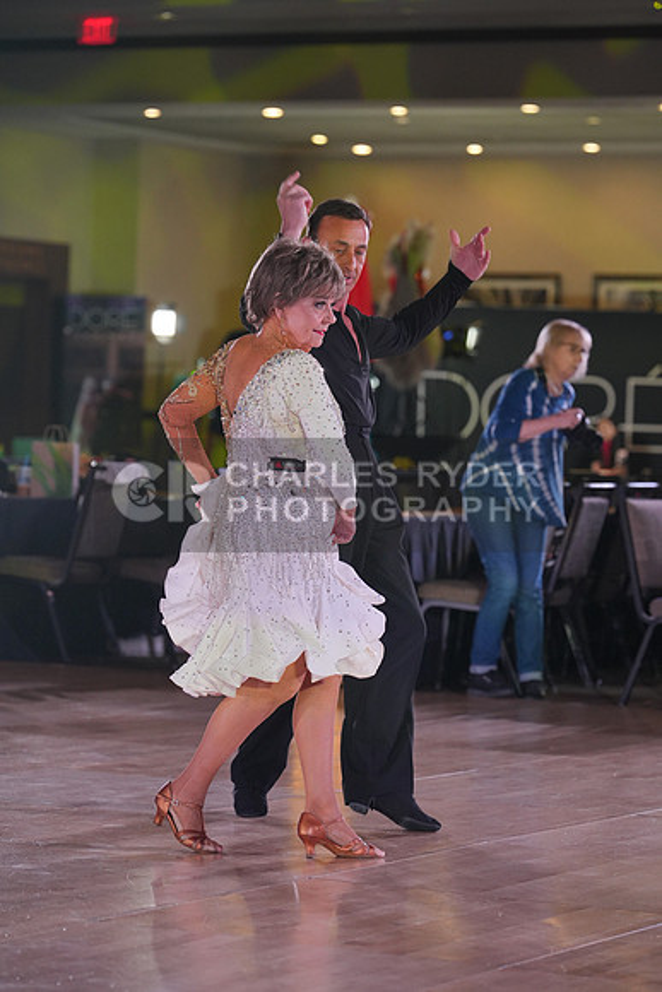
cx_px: 331
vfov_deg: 15.5
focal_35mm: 132
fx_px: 3639
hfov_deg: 10.4
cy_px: 496
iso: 1250
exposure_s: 1/400
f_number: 4
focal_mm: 132
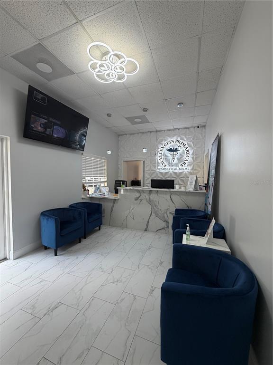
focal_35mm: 14
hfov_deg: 85.7
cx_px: 136
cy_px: 182
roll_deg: -0.5
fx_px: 147
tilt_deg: -2.5
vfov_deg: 102.1
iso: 80
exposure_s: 1/120
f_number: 2.2
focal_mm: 2.22
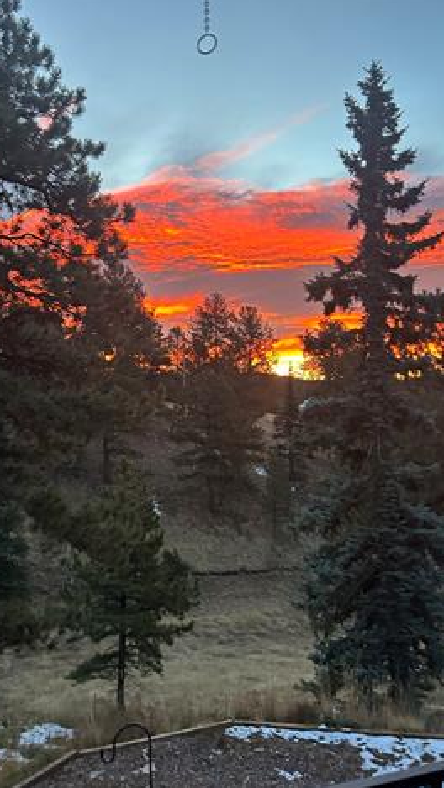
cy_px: 393
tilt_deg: +2.8
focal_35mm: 29
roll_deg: +1.7
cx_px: 148
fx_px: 607
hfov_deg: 39.7
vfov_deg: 66.1
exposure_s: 1/60
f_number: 1.5
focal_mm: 5.7
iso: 500
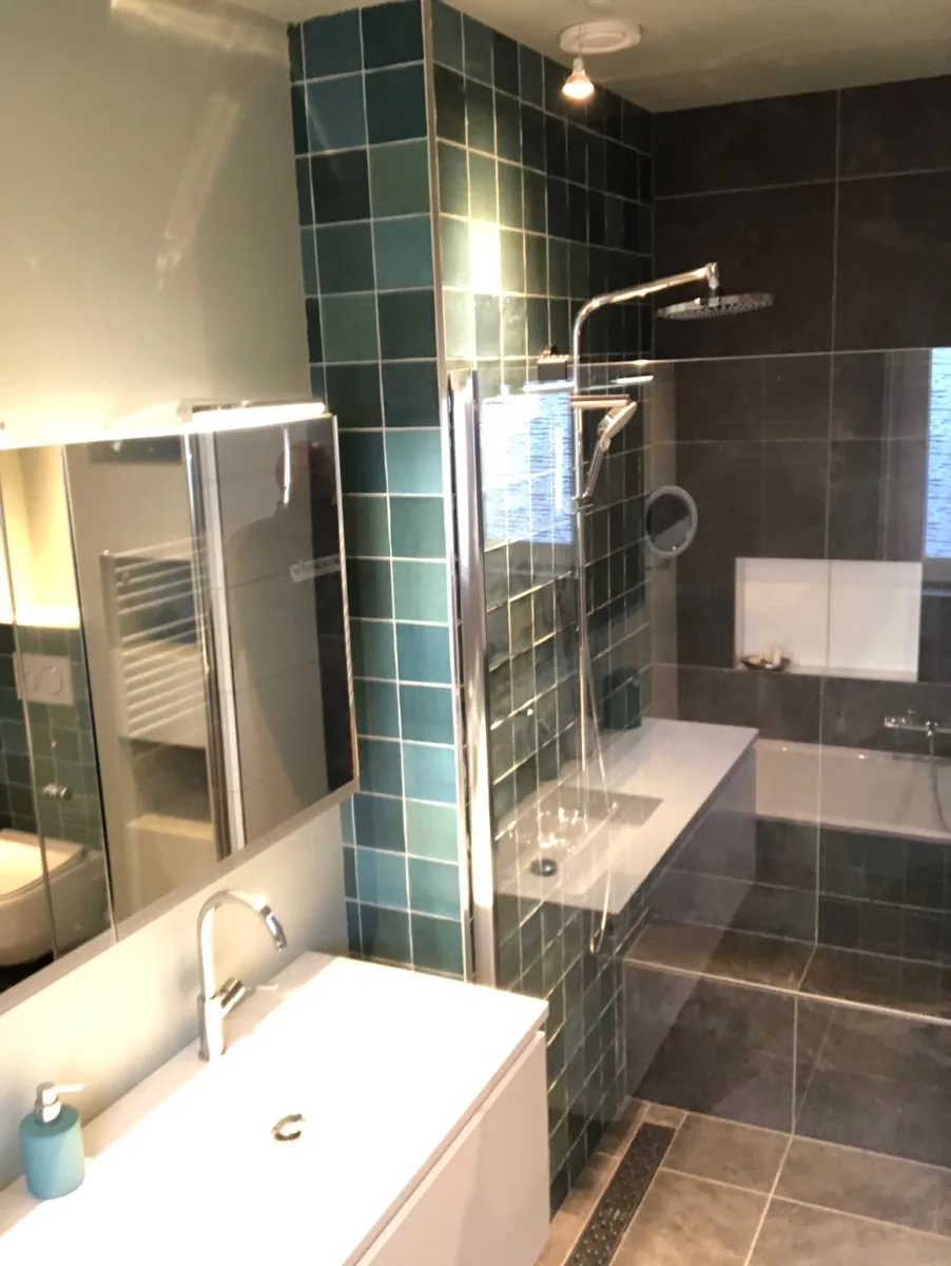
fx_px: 1171
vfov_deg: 56.8
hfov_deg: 44.2
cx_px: 476
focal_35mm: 32
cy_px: 633
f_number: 2.2
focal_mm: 2.87
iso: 320
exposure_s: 1/33
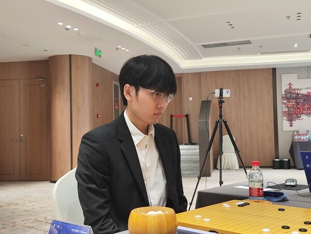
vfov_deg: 56.9
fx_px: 216
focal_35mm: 24
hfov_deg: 71.6
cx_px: 156
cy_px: 117
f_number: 1.8
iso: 133
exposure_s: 1/33.3
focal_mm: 4.68
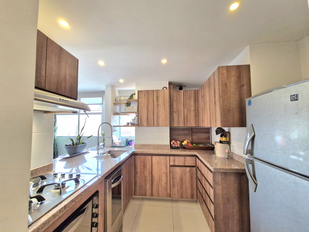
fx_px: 116
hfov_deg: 106.2
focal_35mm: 13
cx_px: 154
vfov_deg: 89.9
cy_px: 116
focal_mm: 1.74
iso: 250
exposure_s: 1/60.2
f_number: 2.2
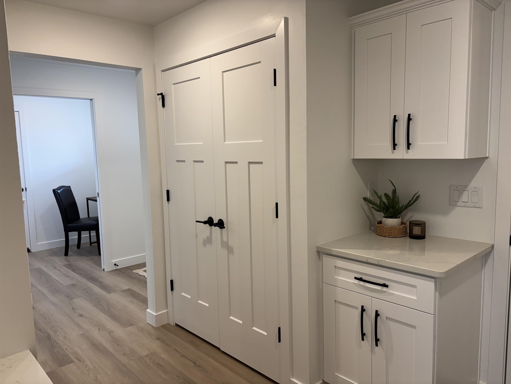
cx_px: 256
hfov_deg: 67.3
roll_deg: +1.6
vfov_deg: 53.1
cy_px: 192
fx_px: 384
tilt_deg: -5.8
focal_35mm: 26
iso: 100
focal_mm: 5.96
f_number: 1.6
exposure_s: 1/120
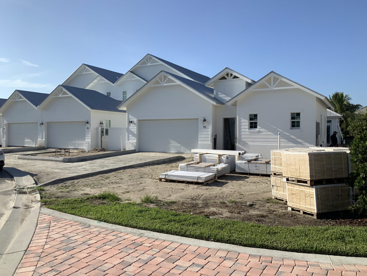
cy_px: 138
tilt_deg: -2.9
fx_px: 307
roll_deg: +1.0
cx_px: 184
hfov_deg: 61.7
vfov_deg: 48.2
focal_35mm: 29
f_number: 1.8
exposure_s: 1/2801
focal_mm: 3
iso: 16
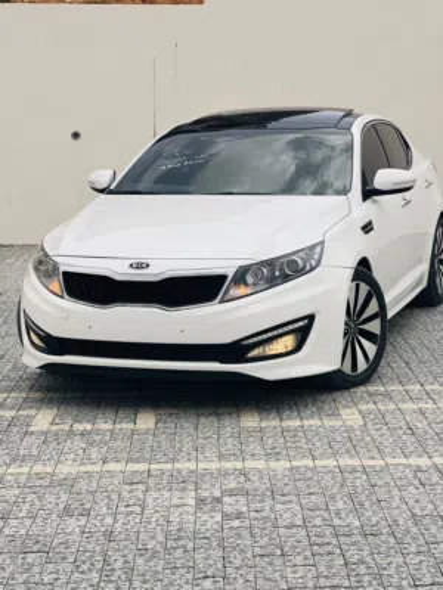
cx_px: 222
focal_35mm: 77
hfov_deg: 19.1
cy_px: 295
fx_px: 1314
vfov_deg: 25.3
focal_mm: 9
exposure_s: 1/1107
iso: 32
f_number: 2.8
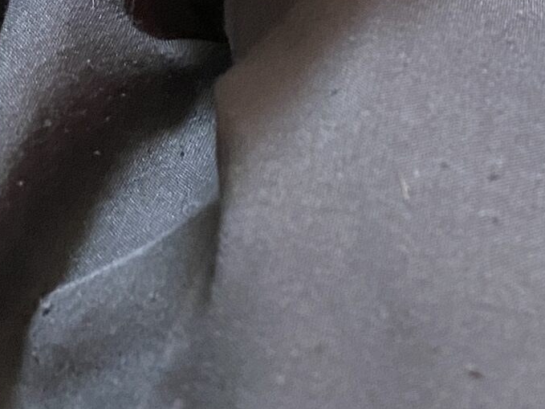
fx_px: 1543
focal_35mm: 98
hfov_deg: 19.3
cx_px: 592
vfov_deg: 13.7
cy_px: -291
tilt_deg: -45.3
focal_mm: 4.25
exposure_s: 1/30
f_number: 1.8
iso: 640
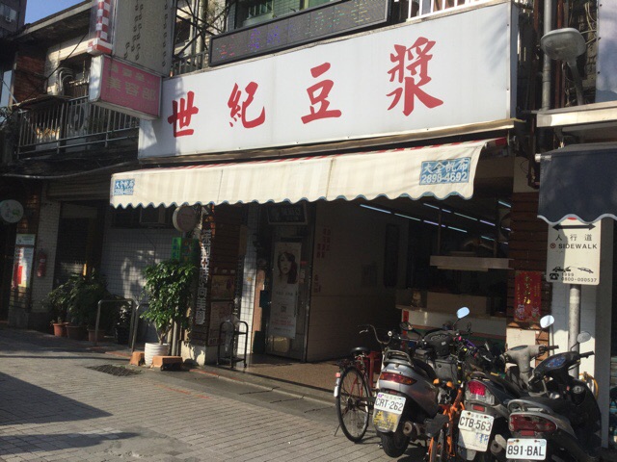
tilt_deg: +3.4
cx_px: 308
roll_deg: -5.9
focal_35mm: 31
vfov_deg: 45.4
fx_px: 553
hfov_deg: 58.4
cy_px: 231
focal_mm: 3.3
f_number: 2.4
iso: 25
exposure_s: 1/2331
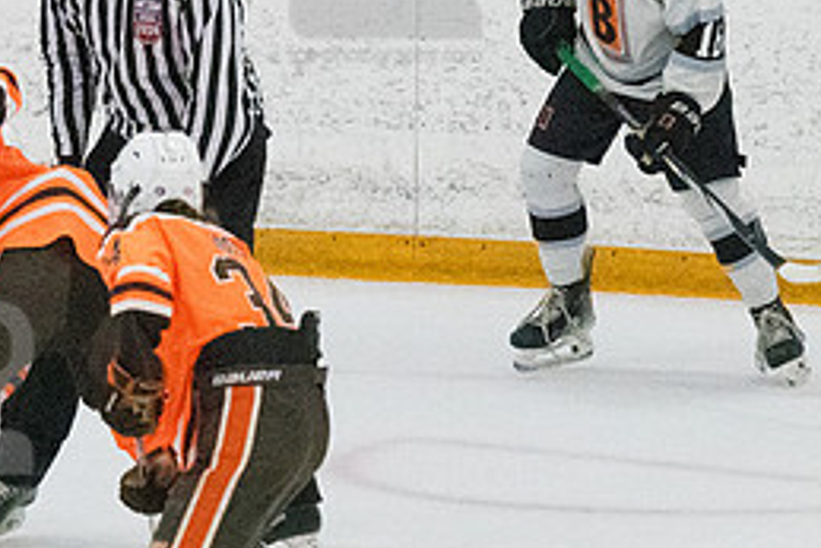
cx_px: -63
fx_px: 15310
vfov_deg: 2.1
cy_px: 390
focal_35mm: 671
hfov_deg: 3.1
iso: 8000
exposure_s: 1/1600
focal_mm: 200
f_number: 5
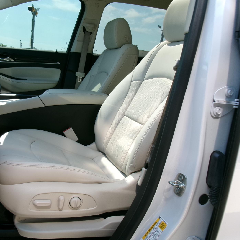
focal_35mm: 34
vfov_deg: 48.4
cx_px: 77
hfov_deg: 47.5
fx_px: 267
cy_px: 123
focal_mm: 5.1
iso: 100
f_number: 3.9
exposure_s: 1/200
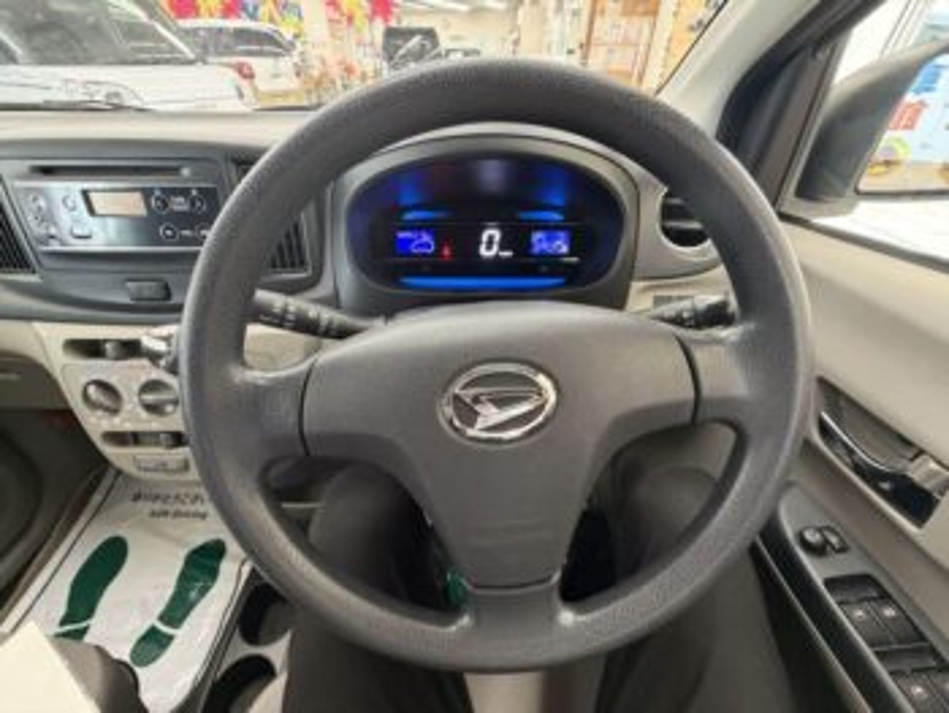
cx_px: 474
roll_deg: +0.1
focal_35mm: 14
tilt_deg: -37.7
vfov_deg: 85.7
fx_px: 384
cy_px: 356
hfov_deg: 102.0
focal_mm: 2.22
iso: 400
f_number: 2.2
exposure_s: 1/50
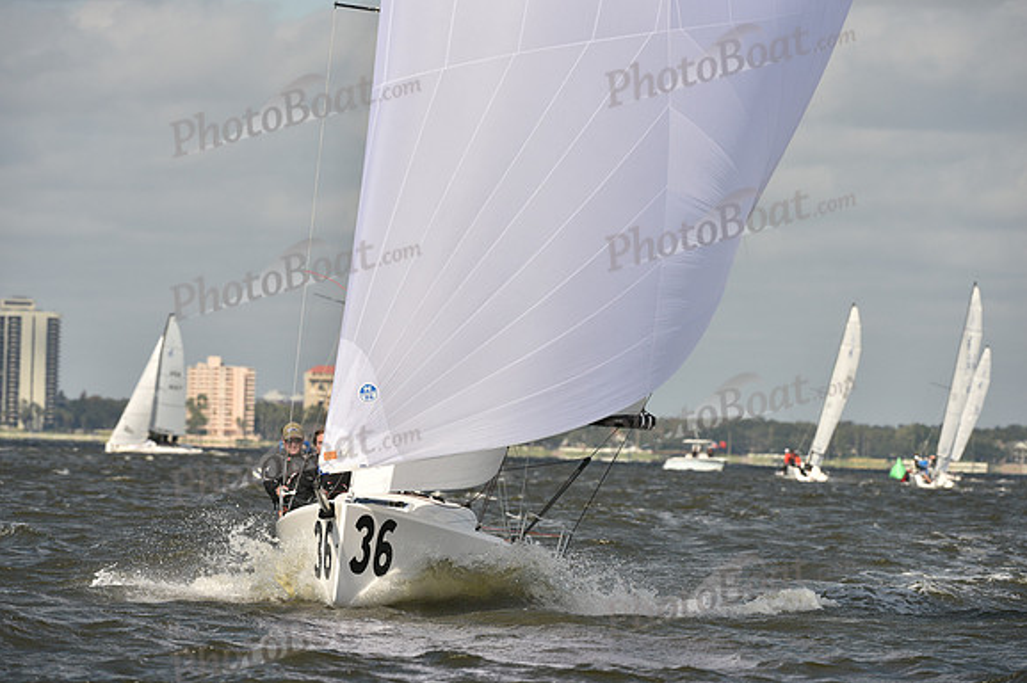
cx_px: 514
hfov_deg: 6.2
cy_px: 342
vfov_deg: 4.1
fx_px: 9465
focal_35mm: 332
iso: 250
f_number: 8
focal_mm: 330
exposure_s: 1/1250
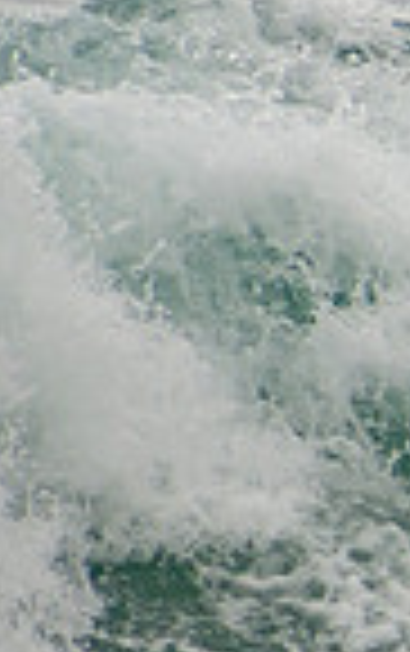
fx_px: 43636
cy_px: 348
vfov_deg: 0.9
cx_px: 1086
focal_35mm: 2448
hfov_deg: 0.5
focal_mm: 400
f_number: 5.6
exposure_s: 1/1250
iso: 250
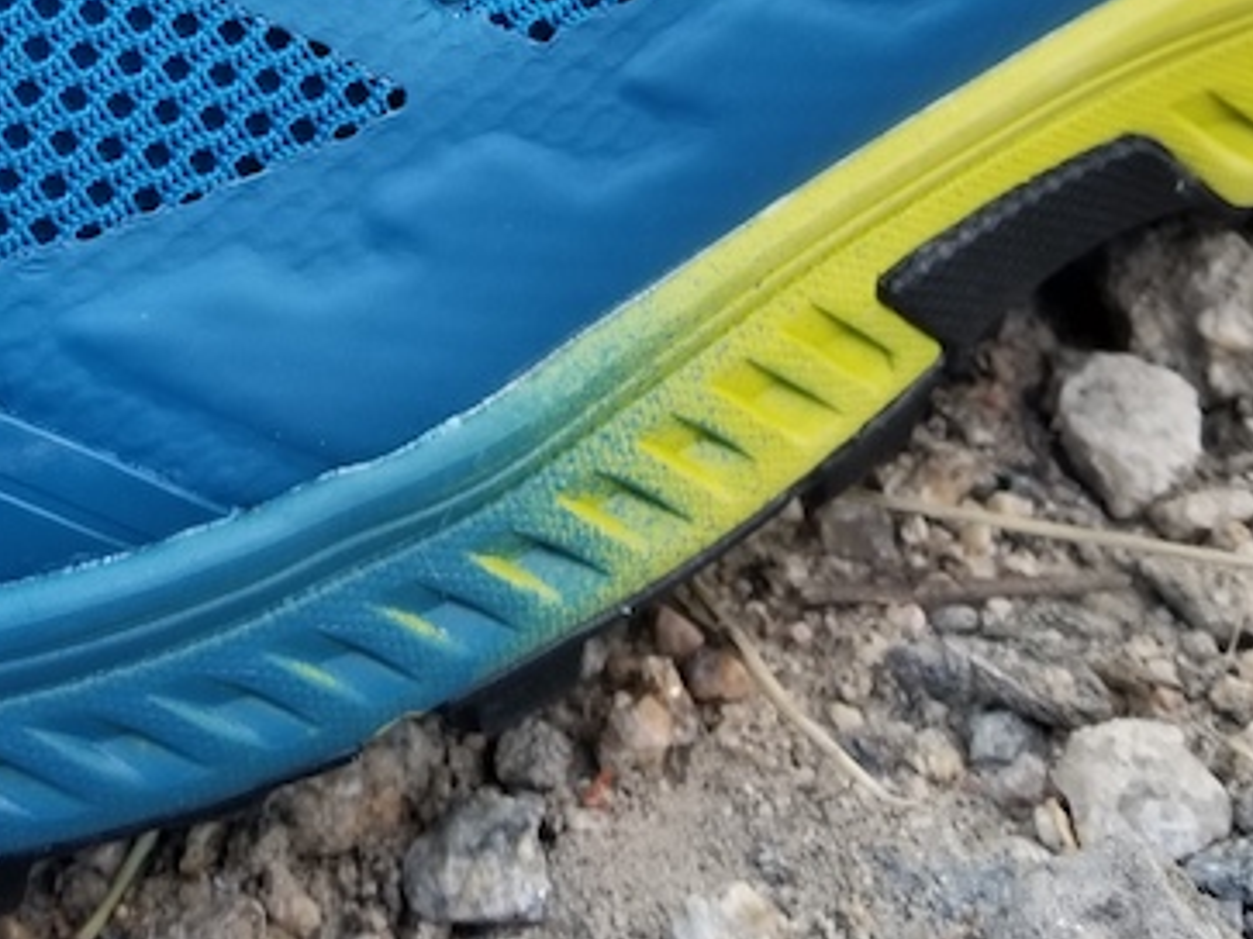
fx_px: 3112
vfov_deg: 16.0
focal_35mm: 86
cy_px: -373
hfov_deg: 22.4
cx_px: 197
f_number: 1.7
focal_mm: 4.25
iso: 50
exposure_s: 1/78
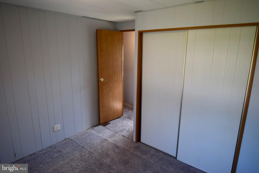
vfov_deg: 56.1
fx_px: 162
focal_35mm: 22
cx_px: 130
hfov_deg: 77.3
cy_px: 86
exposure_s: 1/90
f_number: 4.8
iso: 400
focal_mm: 15
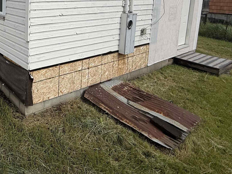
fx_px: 194
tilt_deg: -6.2
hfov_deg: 51.9
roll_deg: -0.7
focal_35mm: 29
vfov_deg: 43.7
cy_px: 15
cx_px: 11
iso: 20
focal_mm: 2.22
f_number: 2.2
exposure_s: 1/1001
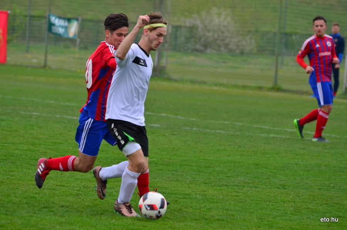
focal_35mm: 292
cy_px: 115
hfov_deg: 7.1
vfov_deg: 4.7
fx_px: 2813
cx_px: 174
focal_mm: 195
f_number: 5.3
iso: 640
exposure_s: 1/1600
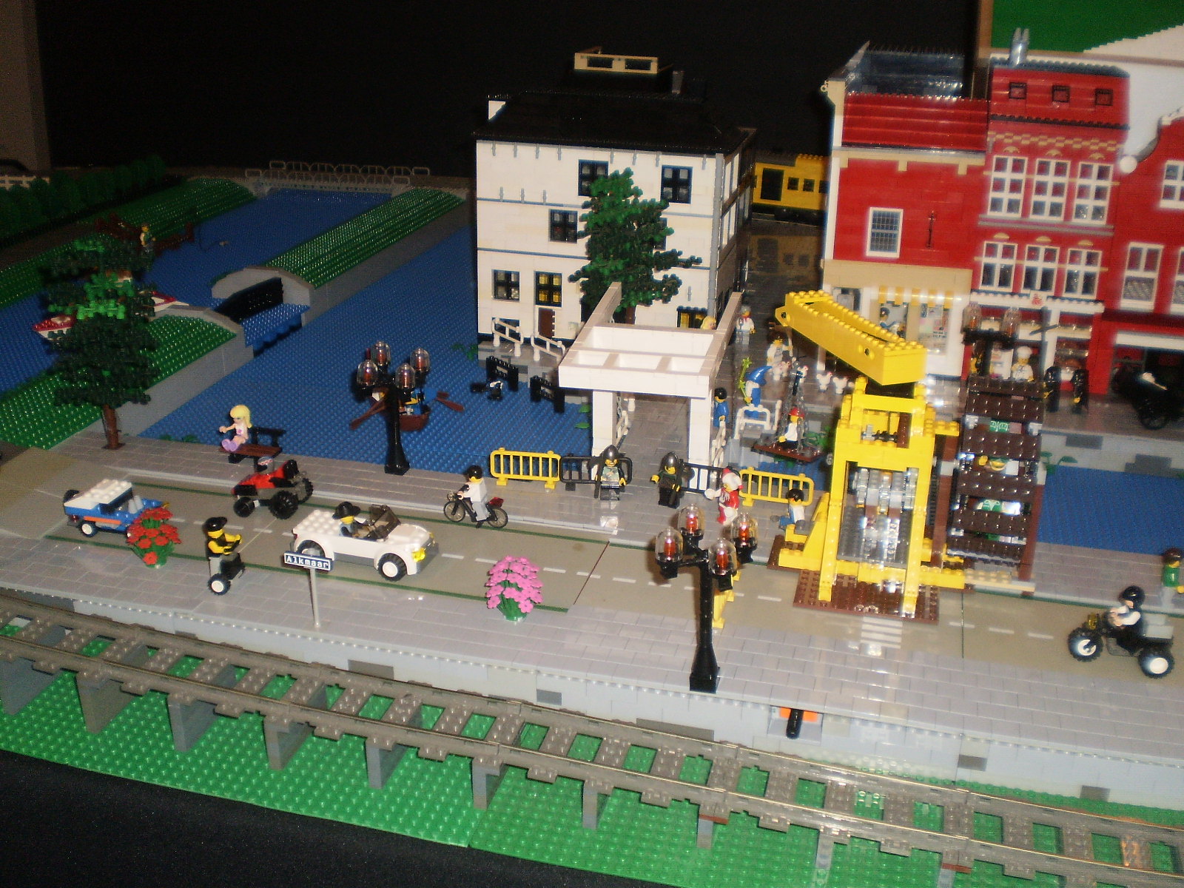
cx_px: 592
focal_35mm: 36
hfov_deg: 51.4
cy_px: 444
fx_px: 1231
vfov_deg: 39.7
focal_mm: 6.3
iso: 125
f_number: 3.1
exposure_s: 1/30
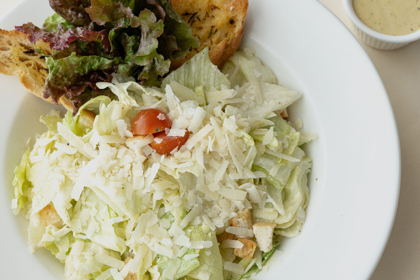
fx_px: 735
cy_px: 114
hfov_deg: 31.9
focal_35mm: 63
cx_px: 202
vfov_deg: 21.5
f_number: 5
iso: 1000
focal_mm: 35
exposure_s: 1/160
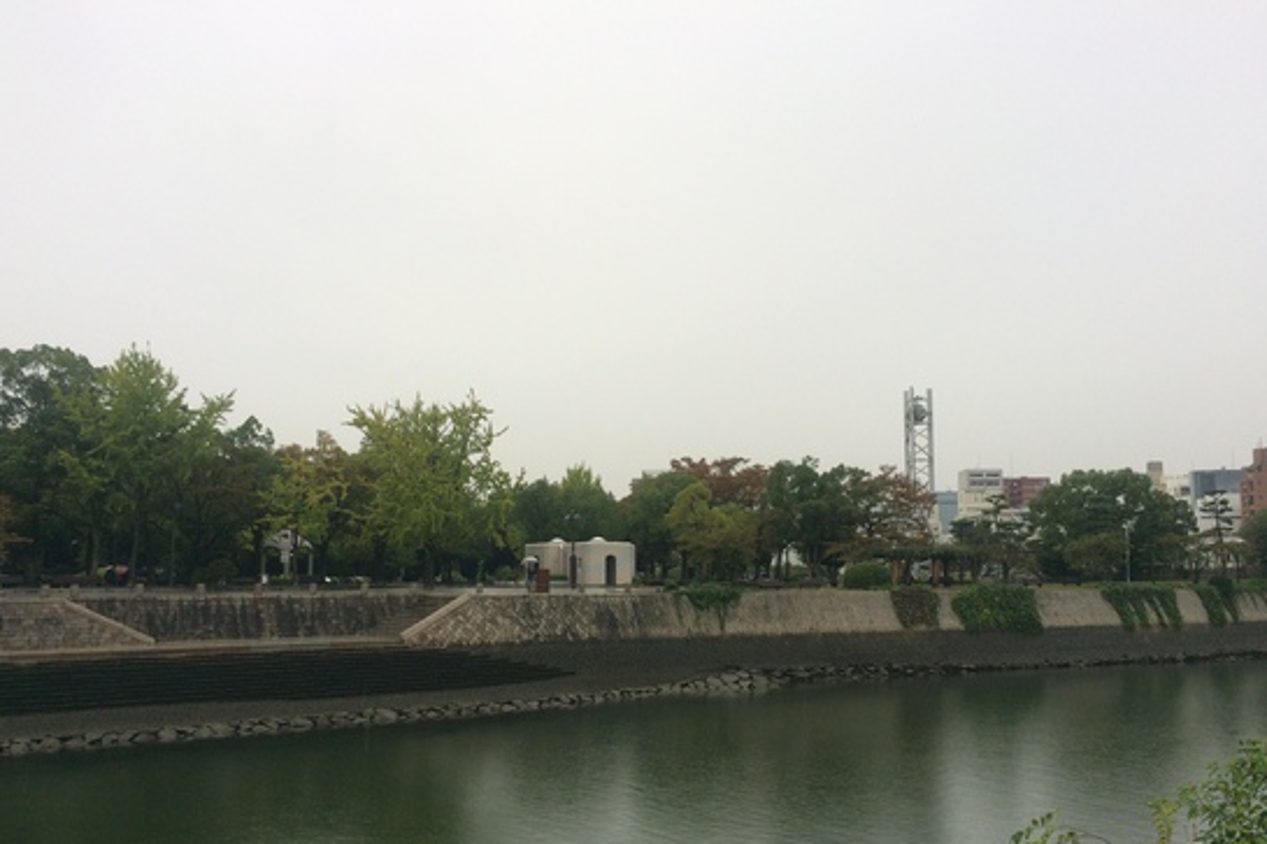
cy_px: 486
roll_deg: +0.8
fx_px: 1091
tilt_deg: +5.1
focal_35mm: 31
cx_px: 630
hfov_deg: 60.3
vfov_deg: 42.2
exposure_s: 1/243
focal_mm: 4.15
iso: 32
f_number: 2.2
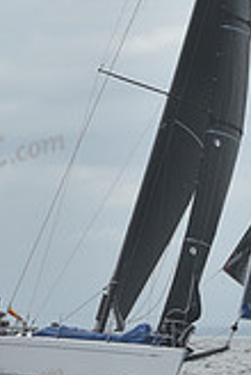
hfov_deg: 4.1
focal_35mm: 335
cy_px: 25
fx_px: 3489
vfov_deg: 6.1
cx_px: 184
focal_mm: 95
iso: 200
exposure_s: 1/1250
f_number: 8
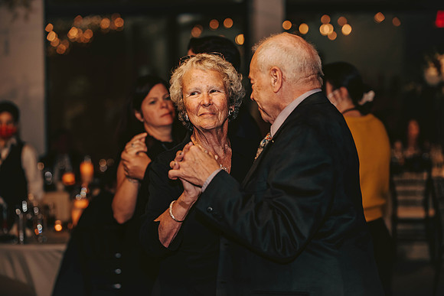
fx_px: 1295
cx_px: 222
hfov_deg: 19.5
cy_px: 148
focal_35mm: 105
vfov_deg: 13.0
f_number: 3.2
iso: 500
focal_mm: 105
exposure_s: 1/80
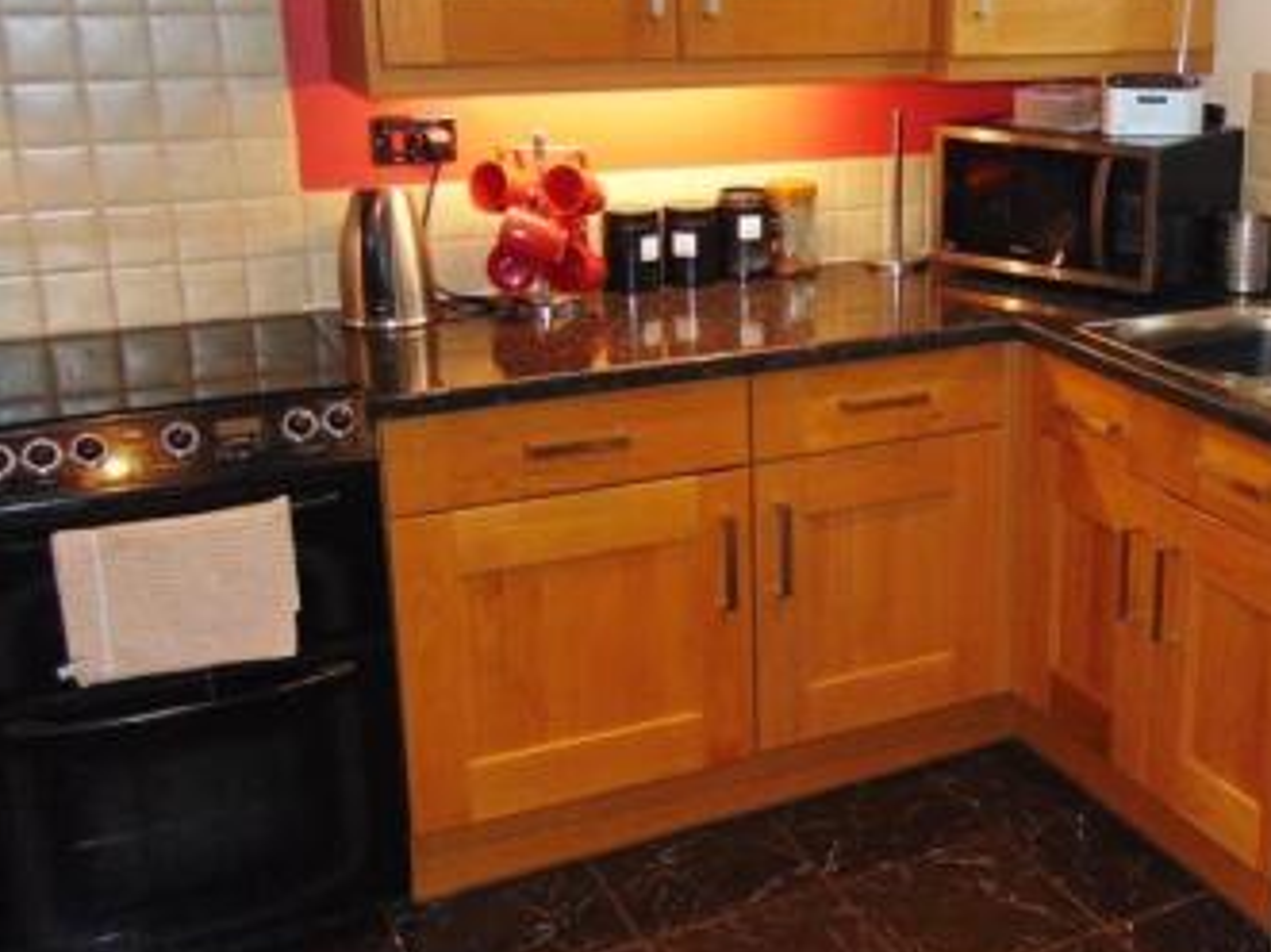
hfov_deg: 41.4
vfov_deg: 32.8
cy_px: 420
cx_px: 993
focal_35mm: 44
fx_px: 1615
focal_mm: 4.5
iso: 200
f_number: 3
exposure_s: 1/30
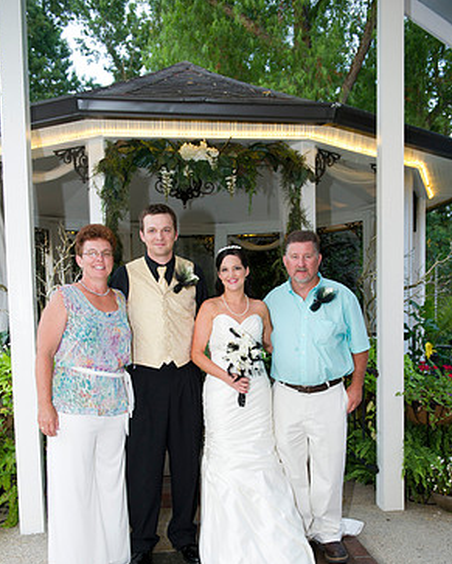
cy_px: 348
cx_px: 226
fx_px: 601
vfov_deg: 49.8
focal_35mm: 36
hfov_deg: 41.2
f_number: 3.5
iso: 800
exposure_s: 1/100
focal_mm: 31
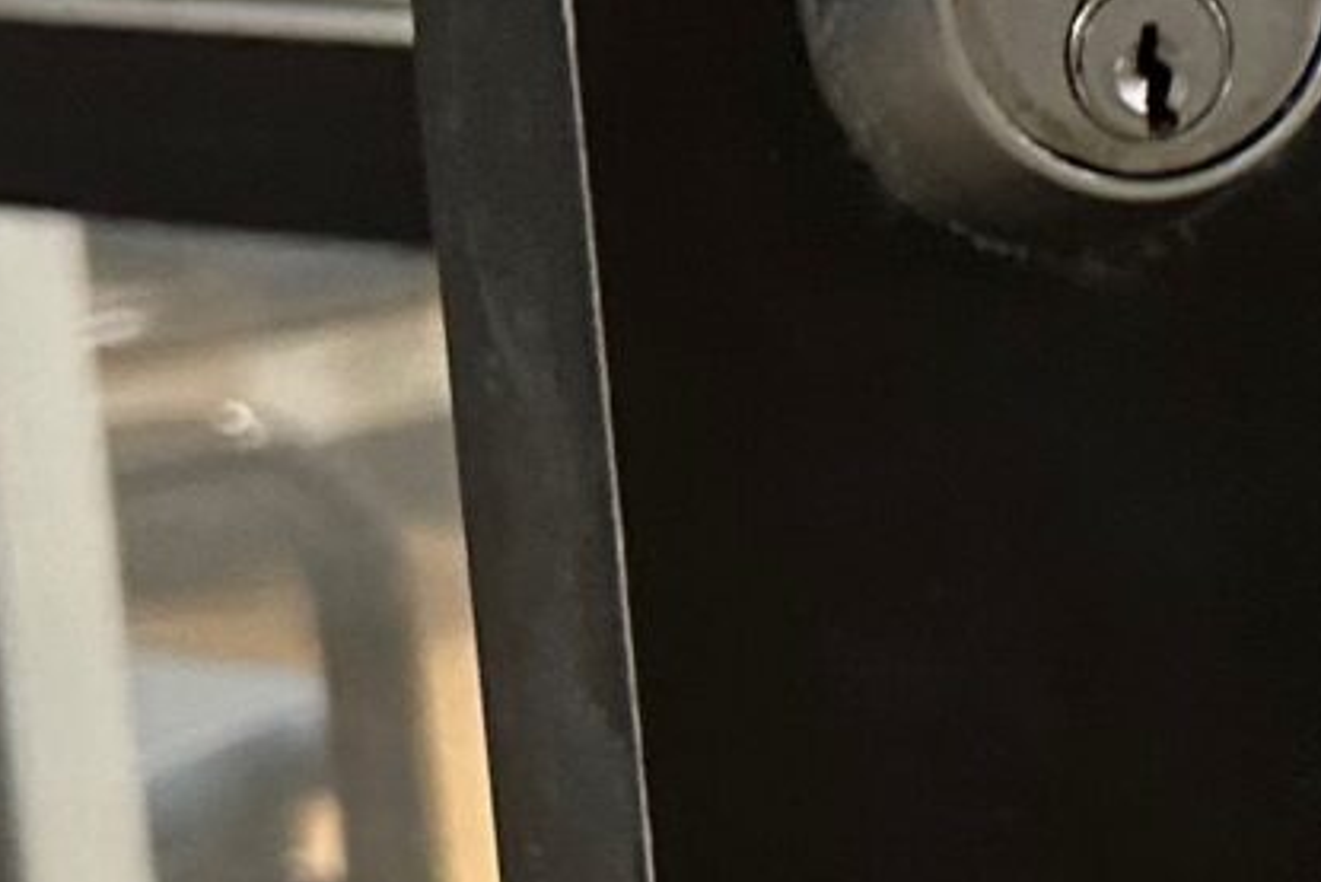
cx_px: 2718
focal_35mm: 154
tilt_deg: -8.5
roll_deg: +3.6
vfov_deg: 8.9
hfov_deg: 11.8
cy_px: 373
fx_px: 5653
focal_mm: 6.86
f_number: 1.78
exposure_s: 1/60
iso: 250
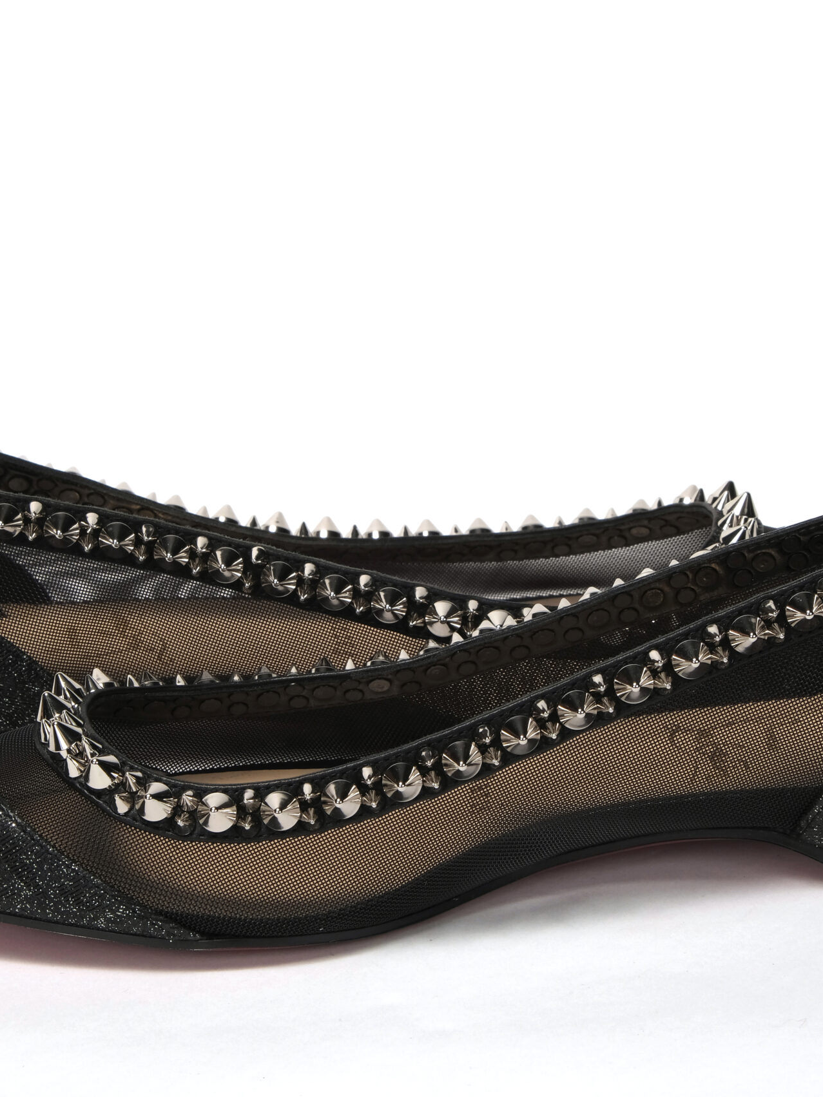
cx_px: 386
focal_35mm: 120
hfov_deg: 12.3
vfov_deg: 16.4
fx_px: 3804
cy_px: 549
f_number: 14
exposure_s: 1/125
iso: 200
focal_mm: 55
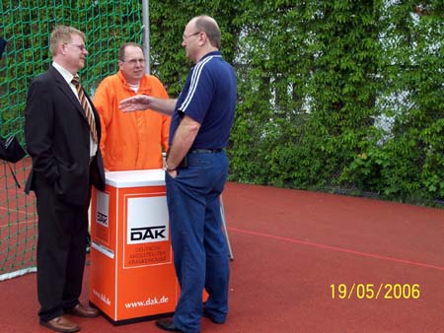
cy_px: 166
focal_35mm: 51
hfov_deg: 37.5
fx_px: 654
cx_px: 222
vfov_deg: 28.6
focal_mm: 10.7
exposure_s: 1/350
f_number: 5.6
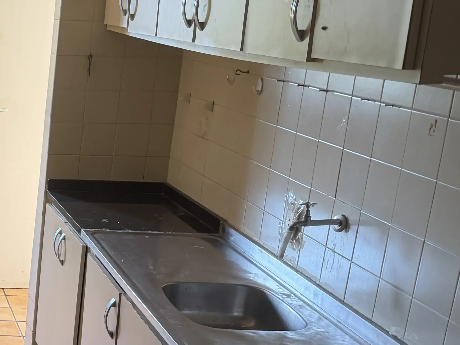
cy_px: 232
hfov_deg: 26.0
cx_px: -134
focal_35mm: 64
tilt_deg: -15.2
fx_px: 851
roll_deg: -0.9
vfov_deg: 22.8
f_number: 1.78
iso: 200
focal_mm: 6.76
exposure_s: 1/98
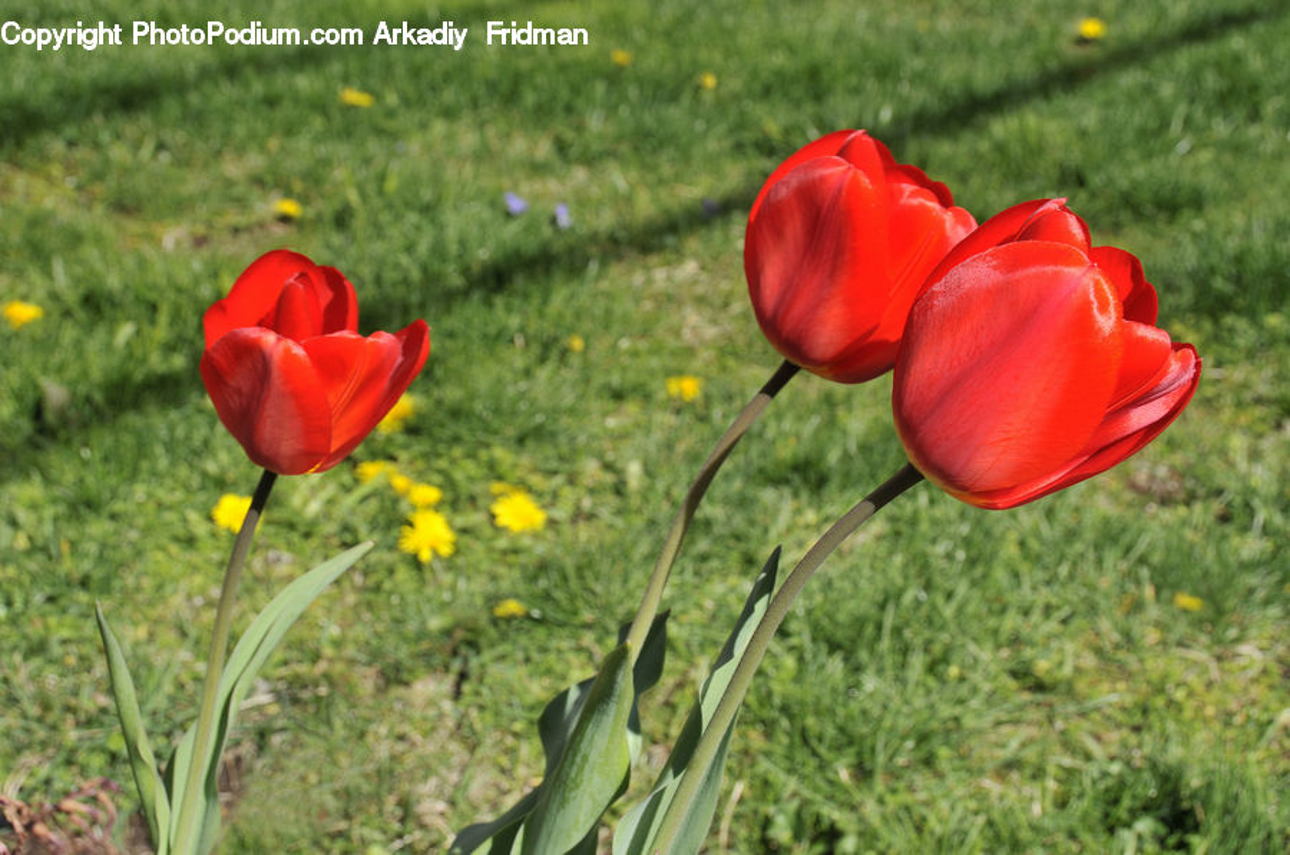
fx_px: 2790
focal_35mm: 78
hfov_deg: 26.0
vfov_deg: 17.4
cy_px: 428
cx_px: 645
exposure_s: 1/200
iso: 200
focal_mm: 52
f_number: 11
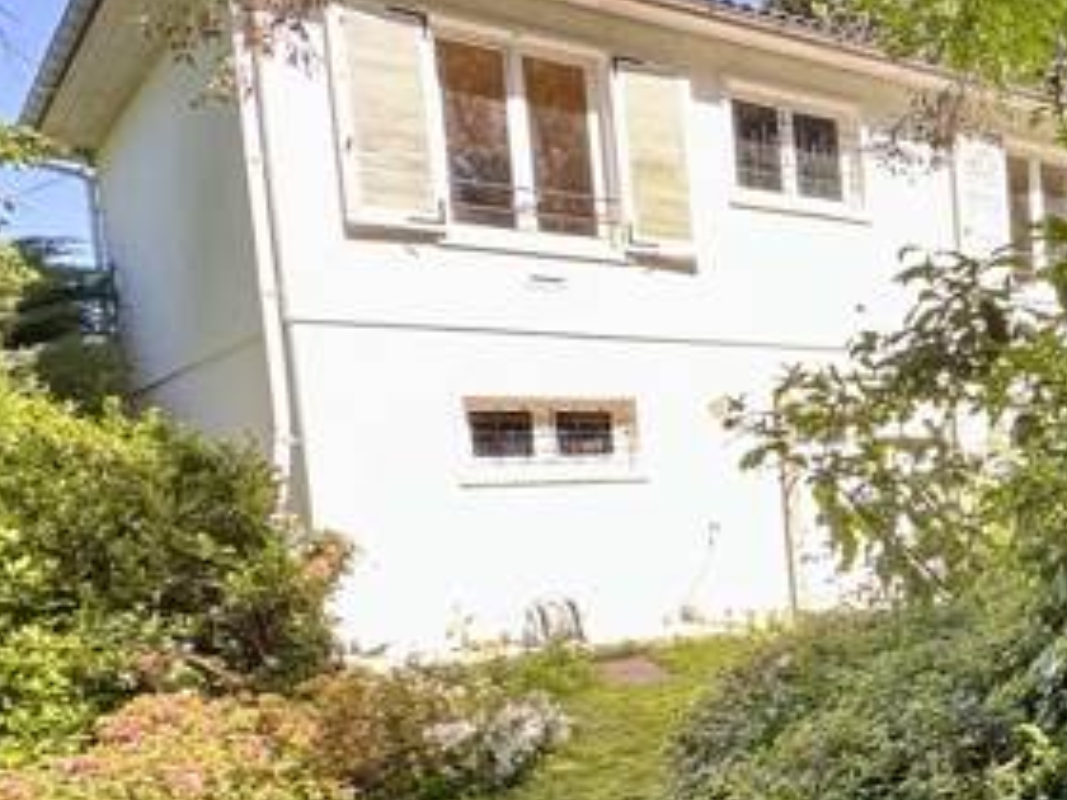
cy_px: 560
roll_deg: +2.2
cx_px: 1421
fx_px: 1233
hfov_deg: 33.0
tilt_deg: -4.5
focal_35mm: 40
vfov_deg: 35.5
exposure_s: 1/99
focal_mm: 2.22
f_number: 2.2
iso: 50
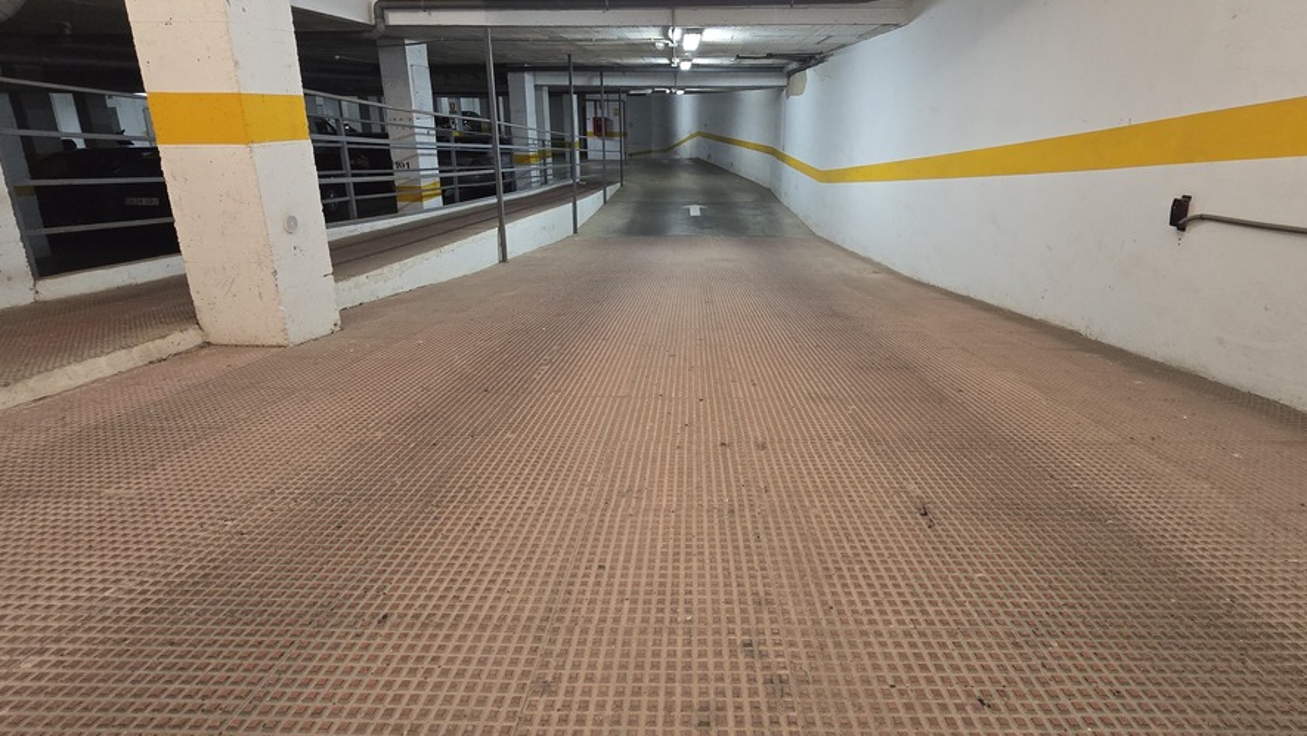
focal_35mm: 16
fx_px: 555
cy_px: 268
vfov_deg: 65.9
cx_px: 693
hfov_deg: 99.2
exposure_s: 1/50
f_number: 2.2
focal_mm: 2.2
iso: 400
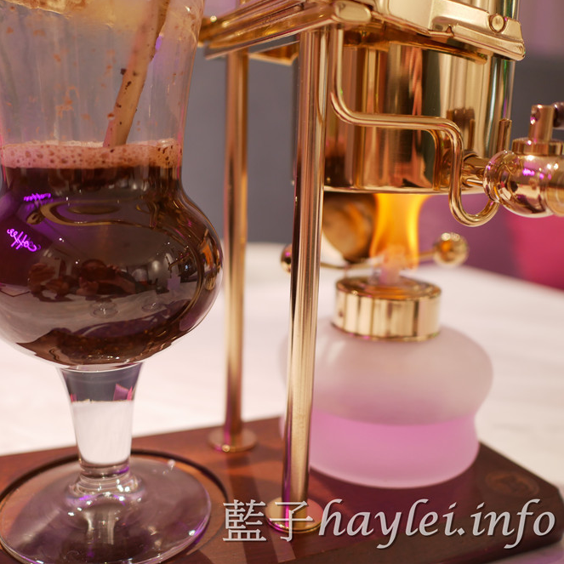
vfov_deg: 46.0
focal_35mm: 36
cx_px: 232
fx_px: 664
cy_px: 278
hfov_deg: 45.9
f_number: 1.7
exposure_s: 1/40
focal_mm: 15
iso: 250
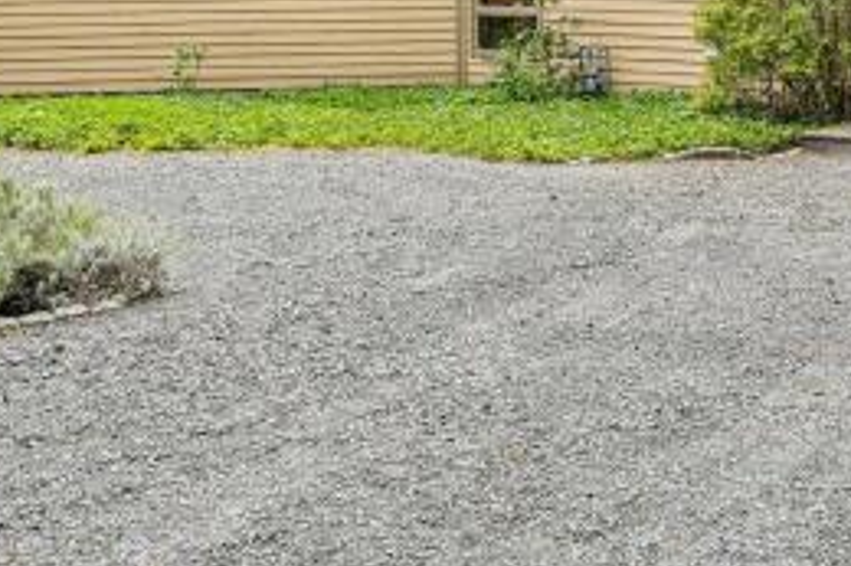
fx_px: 1701
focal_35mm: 72
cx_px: 553
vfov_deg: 18.0
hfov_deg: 27.9
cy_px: -95
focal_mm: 26
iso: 125
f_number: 8
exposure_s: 1/30
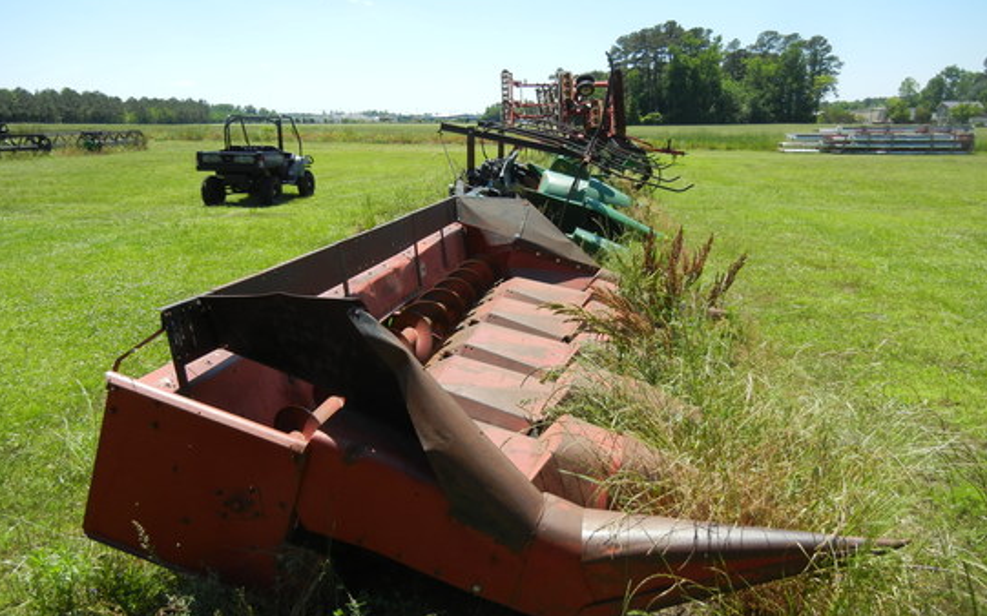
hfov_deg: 59.7
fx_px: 861
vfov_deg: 39.4
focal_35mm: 32
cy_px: 304
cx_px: 493
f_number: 3.5
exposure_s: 1/912
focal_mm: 5.4
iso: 160
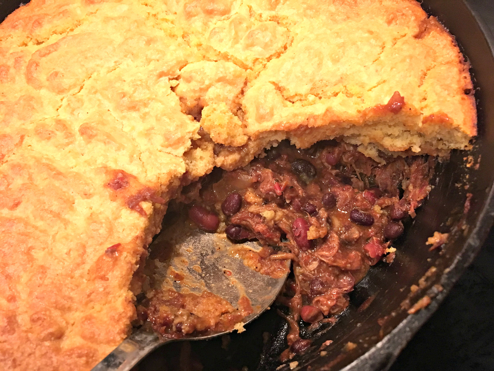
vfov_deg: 48.2
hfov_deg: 61.7
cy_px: 186
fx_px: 414
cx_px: 247
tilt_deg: -57.1
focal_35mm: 29
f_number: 2.2
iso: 200
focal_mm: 4.15
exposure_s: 1/30
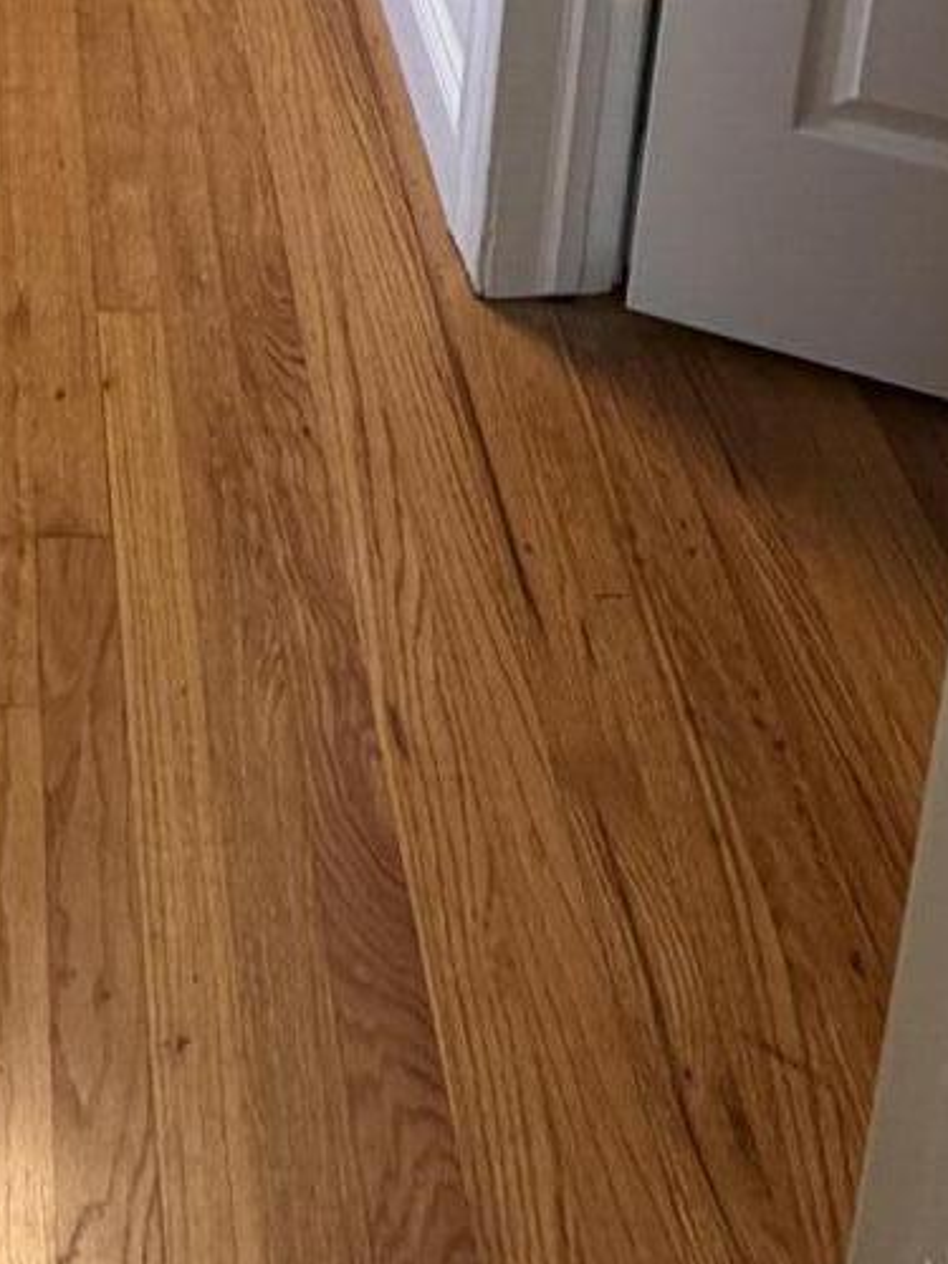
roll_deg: -1.4
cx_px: 40
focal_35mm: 56
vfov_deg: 24.4
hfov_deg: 25.1
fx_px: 2045
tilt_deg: -14.2
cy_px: -756
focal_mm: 2.22
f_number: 2.2
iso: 250
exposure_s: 1/60
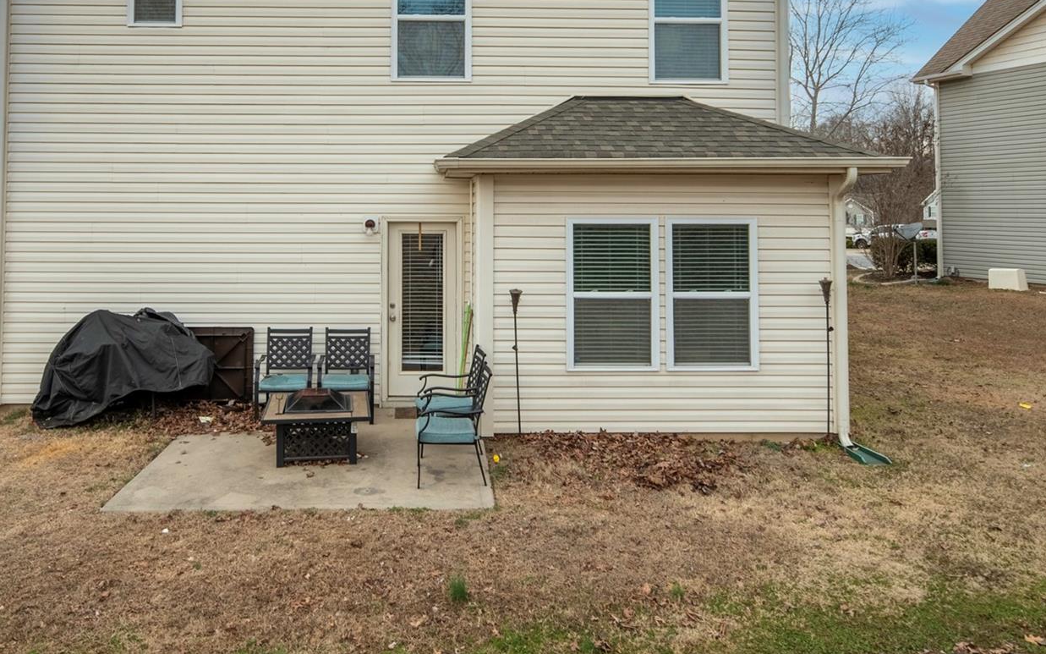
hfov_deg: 68.0
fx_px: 770
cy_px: 178
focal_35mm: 27
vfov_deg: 44.7
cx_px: 446
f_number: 6.3
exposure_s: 1/4000
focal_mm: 16
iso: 320
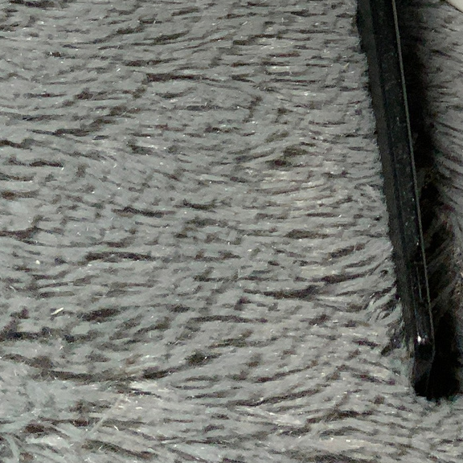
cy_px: -203
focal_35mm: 114
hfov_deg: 14.5
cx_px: 641
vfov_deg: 14.4
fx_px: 1725
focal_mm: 3
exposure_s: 1/312
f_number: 1.8
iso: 32
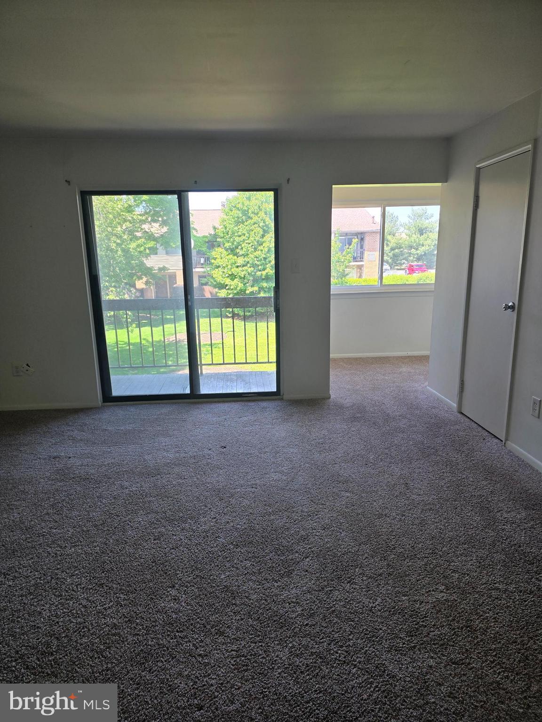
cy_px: 361
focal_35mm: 23
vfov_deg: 73.9
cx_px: 271
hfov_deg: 58.9
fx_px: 480
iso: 80
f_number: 1.7
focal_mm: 6.3
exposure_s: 1/180
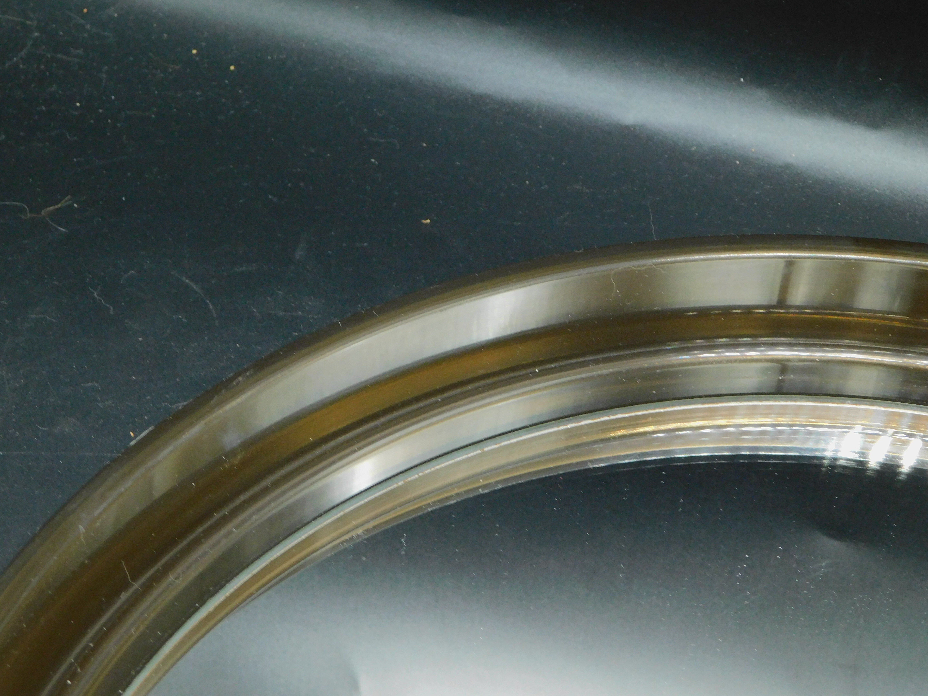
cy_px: 344
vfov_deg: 18.2
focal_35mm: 81
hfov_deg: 24.1
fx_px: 2171
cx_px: 465
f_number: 4.4
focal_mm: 14.2
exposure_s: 1/30
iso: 320
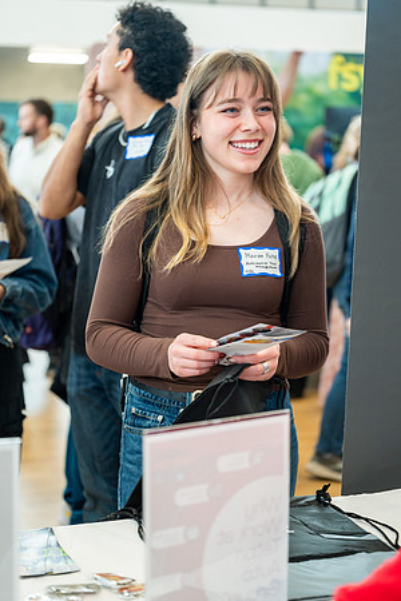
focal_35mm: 70
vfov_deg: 28.8
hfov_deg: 19.5
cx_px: 200
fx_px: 1169
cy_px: 300
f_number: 2.8
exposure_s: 1/125
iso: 400
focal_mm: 70
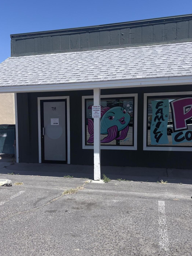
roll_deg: +0.9
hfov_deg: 38.5
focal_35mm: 37
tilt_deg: -3.7
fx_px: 274
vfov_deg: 50.1
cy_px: 139
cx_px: 73
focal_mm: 5.96
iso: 50
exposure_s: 1/3623
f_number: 1.6
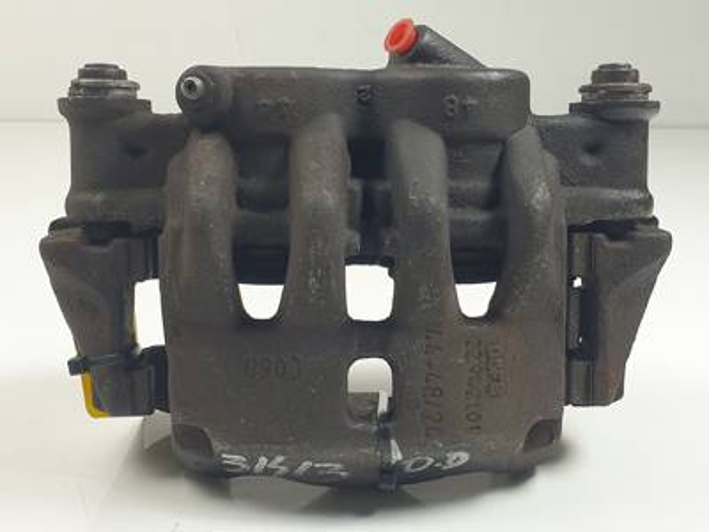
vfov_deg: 53.1
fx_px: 533
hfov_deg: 67.3
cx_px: 354
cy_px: 266
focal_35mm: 26
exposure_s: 1/102
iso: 50
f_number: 2.4
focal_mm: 4.3
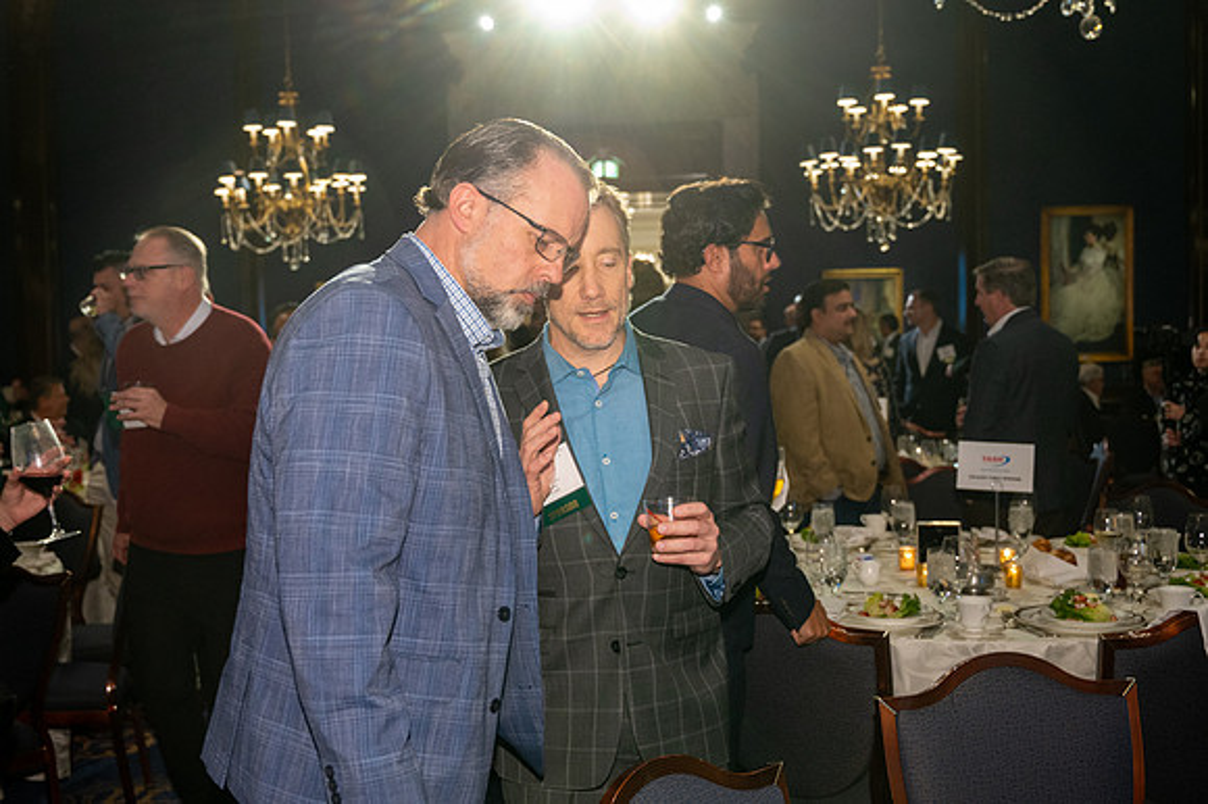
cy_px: 402
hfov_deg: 48.5
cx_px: 604
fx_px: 1341
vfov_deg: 33.4
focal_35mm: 40
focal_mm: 40
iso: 2500
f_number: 4
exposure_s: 1/40
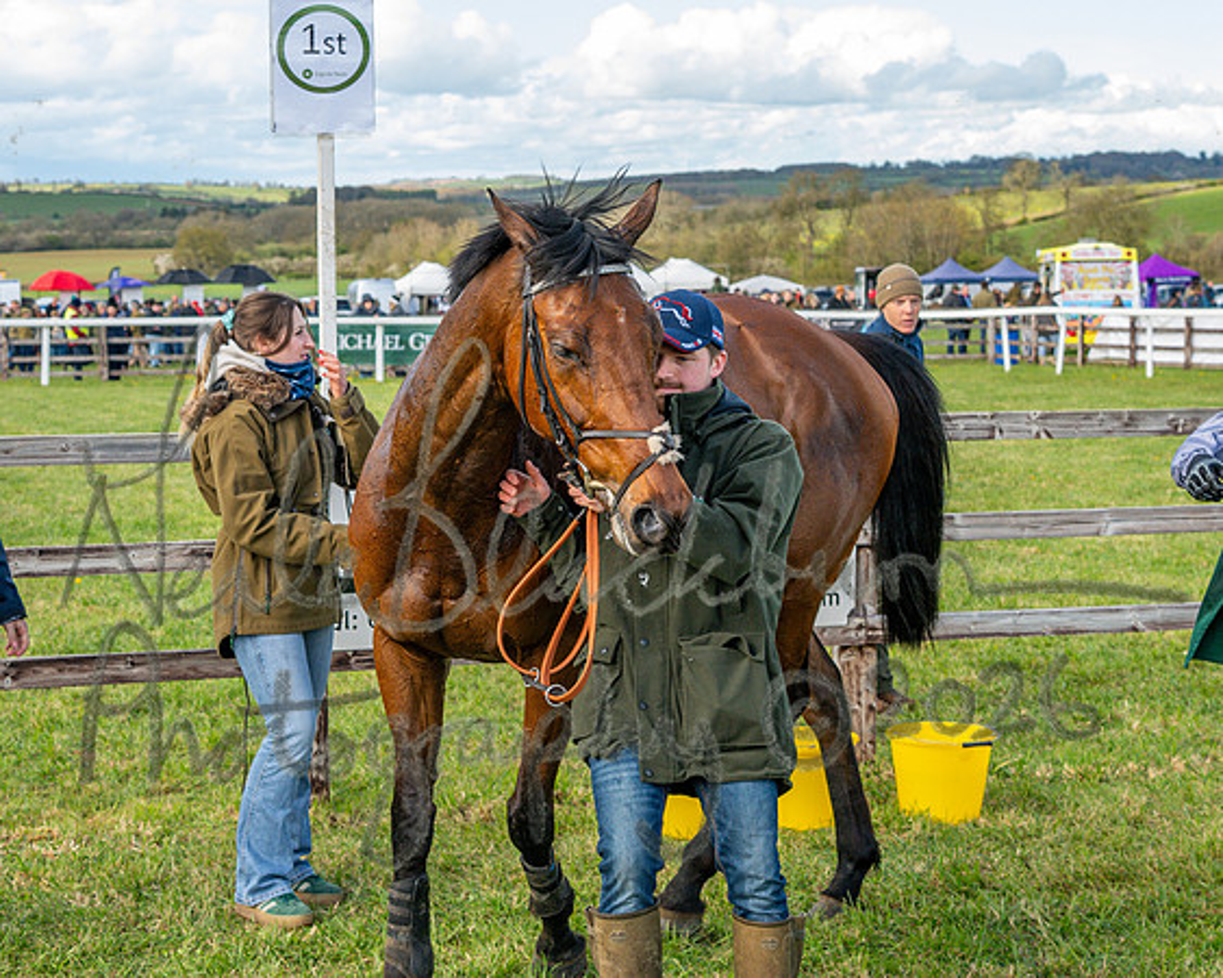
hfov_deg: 27.8
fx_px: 2460
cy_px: 420
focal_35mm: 68
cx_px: 435
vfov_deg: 22.5
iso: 400
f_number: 4.5
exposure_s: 1/800
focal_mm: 35
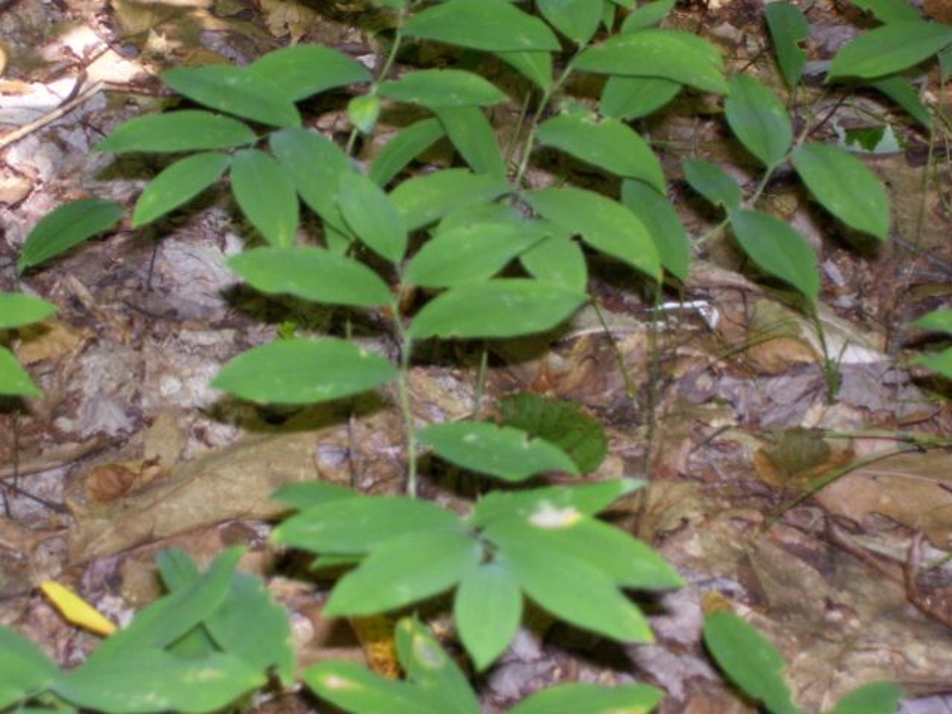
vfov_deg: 13.3
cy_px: 357
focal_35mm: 111
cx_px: 476
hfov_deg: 17.7
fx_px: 3053
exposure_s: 1/90
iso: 125
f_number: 4.6
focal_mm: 18
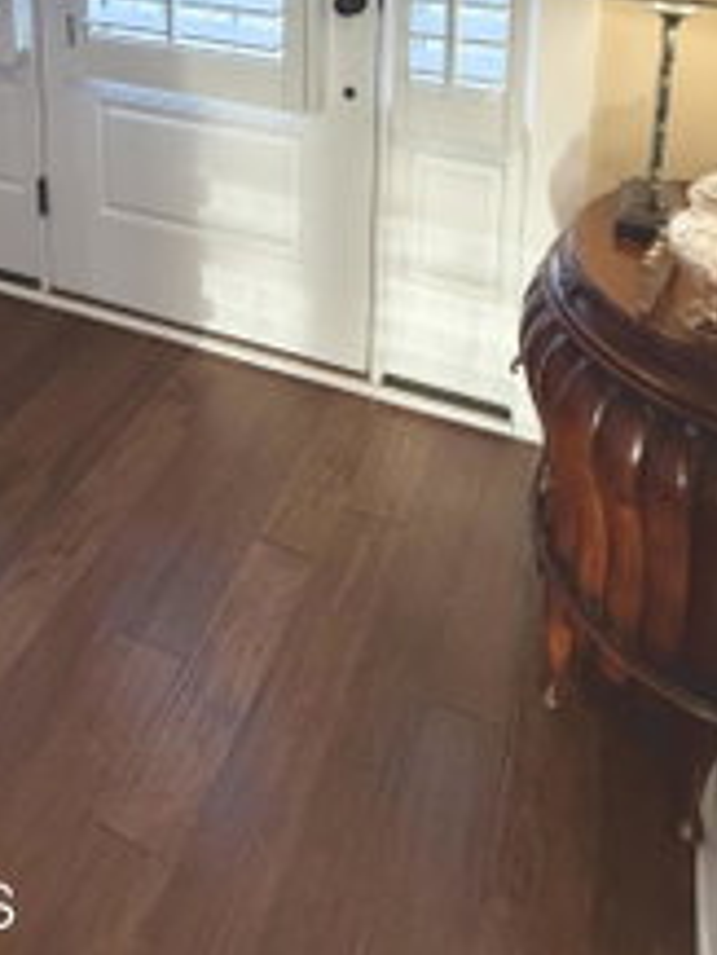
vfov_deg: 46.1
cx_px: 356
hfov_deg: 45.5
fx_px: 855
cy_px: -53
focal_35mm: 31
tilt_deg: -10.2
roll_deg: -1.1
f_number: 2.2
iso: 250
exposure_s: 1/120
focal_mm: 2.22
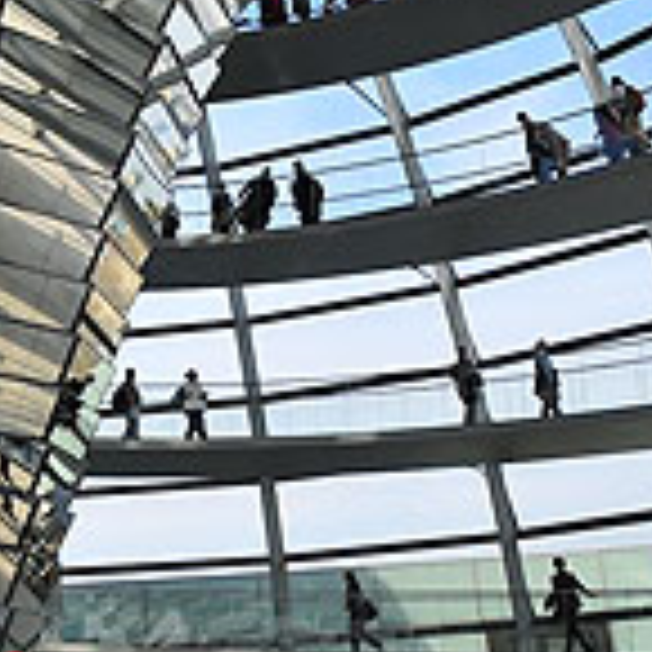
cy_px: -7
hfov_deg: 23.1
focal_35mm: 71
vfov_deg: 23.3
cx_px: -40
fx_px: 1513
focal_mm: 18
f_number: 8
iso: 200
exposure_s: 1/250
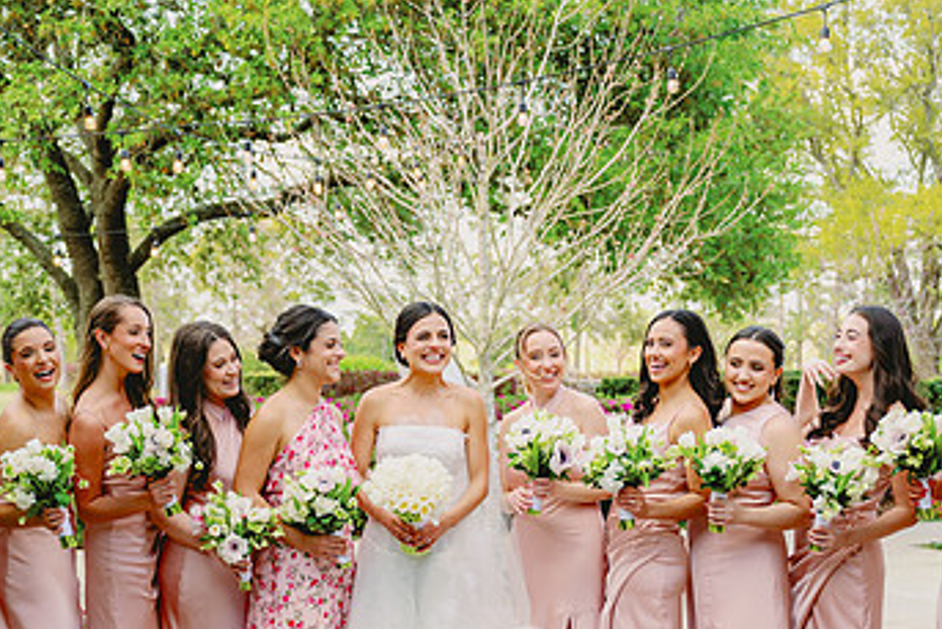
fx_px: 1728
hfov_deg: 30.4
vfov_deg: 20.5
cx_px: 387
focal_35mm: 66
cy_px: 471
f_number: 2.8
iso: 200
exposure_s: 1/800
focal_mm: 39
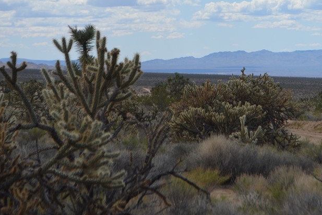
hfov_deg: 14.1
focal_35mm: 145
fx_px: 1296
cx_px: 245
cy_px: 54
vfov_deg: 9.5
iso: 400
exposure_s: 1/2000
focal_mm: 55
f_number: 7.1
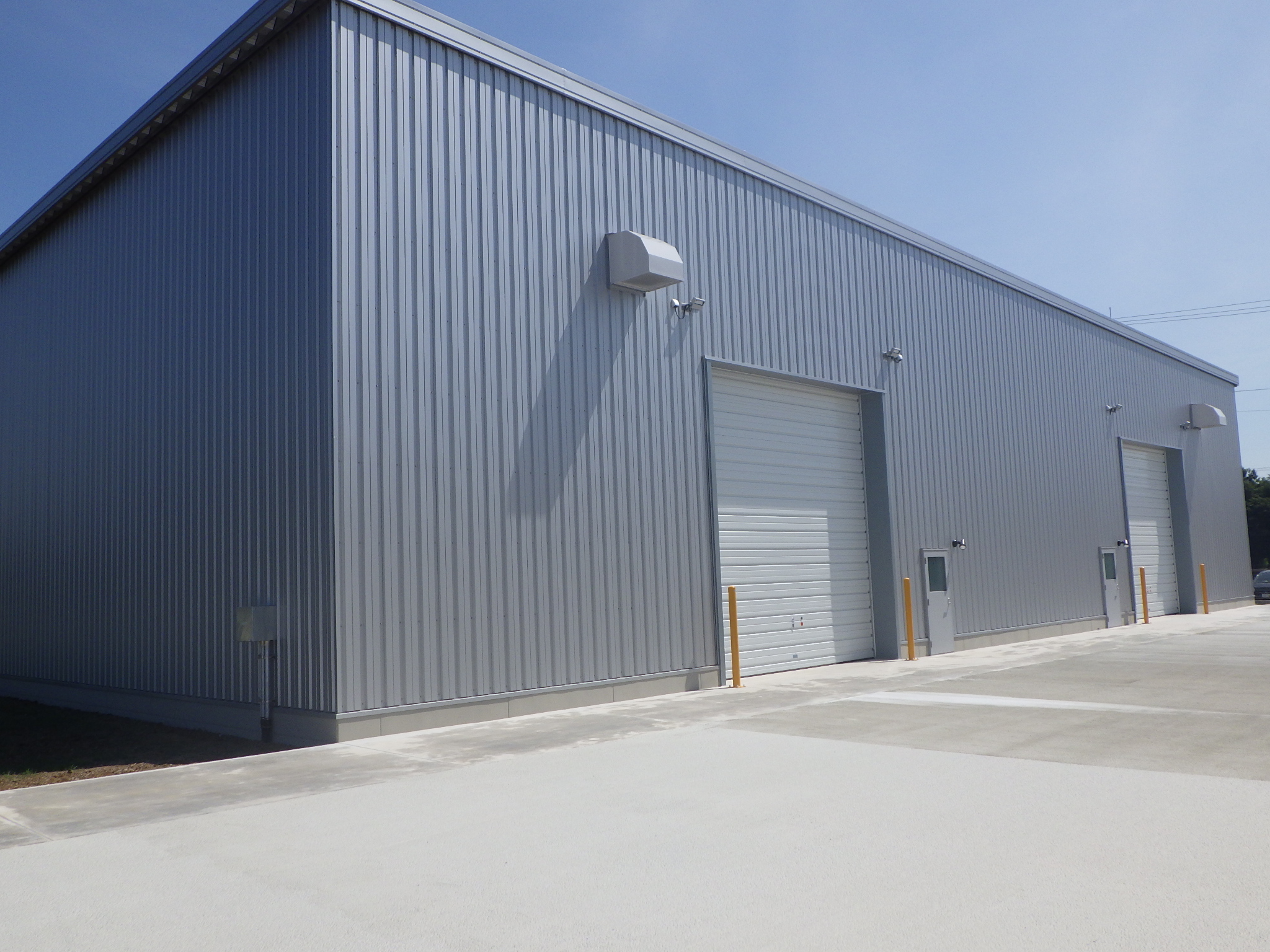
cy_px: 476
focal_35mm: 28
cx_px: 635
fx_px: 1027
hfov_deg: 63.4
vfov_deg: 49.7
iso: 125
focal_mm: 5
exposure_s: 1/1500
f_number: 4.2
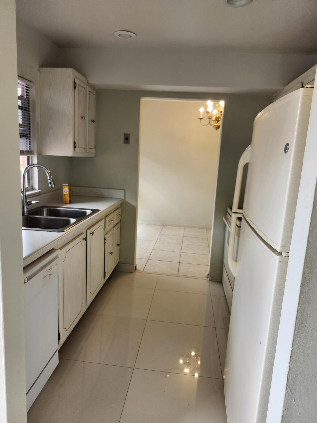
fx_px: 281
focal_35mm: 23
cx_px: 158
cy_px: 212
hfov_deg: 58.9
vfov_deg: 73.9
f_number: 1.8
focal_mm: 5.54
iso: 50
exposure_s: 1/120
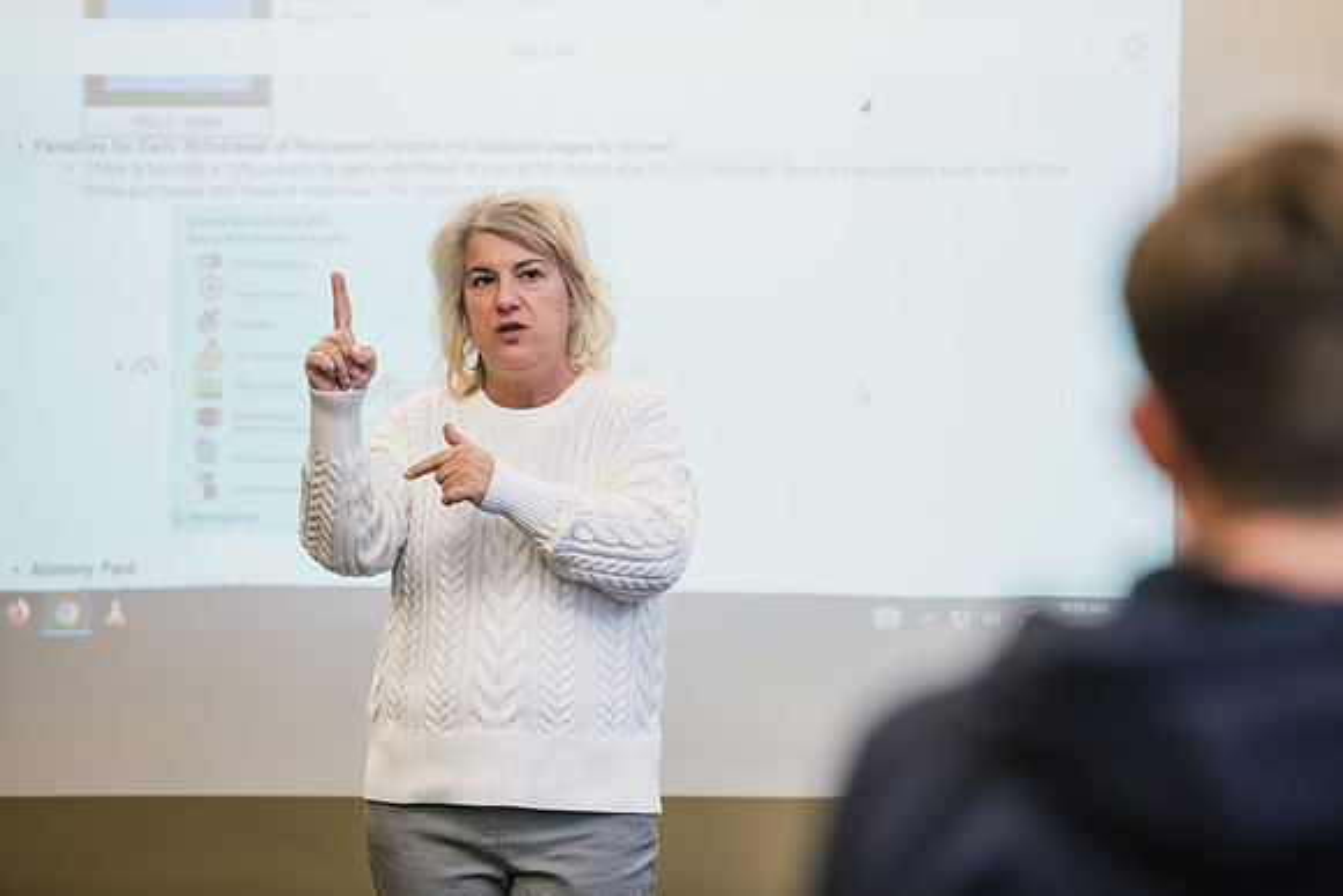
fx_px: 6716
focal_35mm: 180
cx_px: 672
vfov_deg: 7.6
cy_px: 448
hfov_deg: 11.4
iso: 1250
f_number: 3.2
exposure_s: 1/200
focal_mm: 180
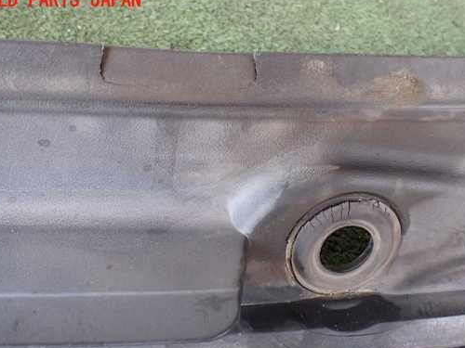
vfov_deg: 39.6
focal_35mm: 36
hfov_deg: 51.3
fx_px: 484
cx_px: 251
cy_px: 198
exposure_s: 1/125
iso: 400
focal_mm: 5.4
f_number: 2.3
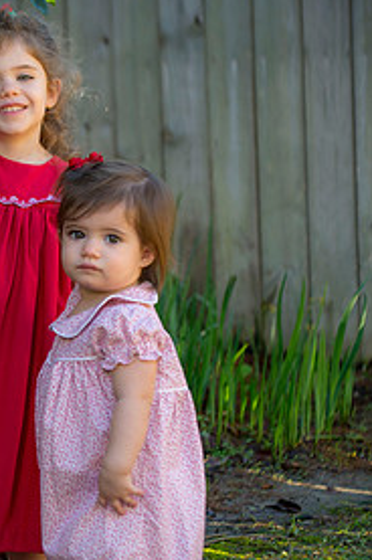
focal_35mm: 130
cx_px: 72
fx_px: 2020
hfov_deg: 10.5
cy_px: 348
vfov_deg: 15.8
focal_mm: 80
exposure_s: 1/250
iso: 320
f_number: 4
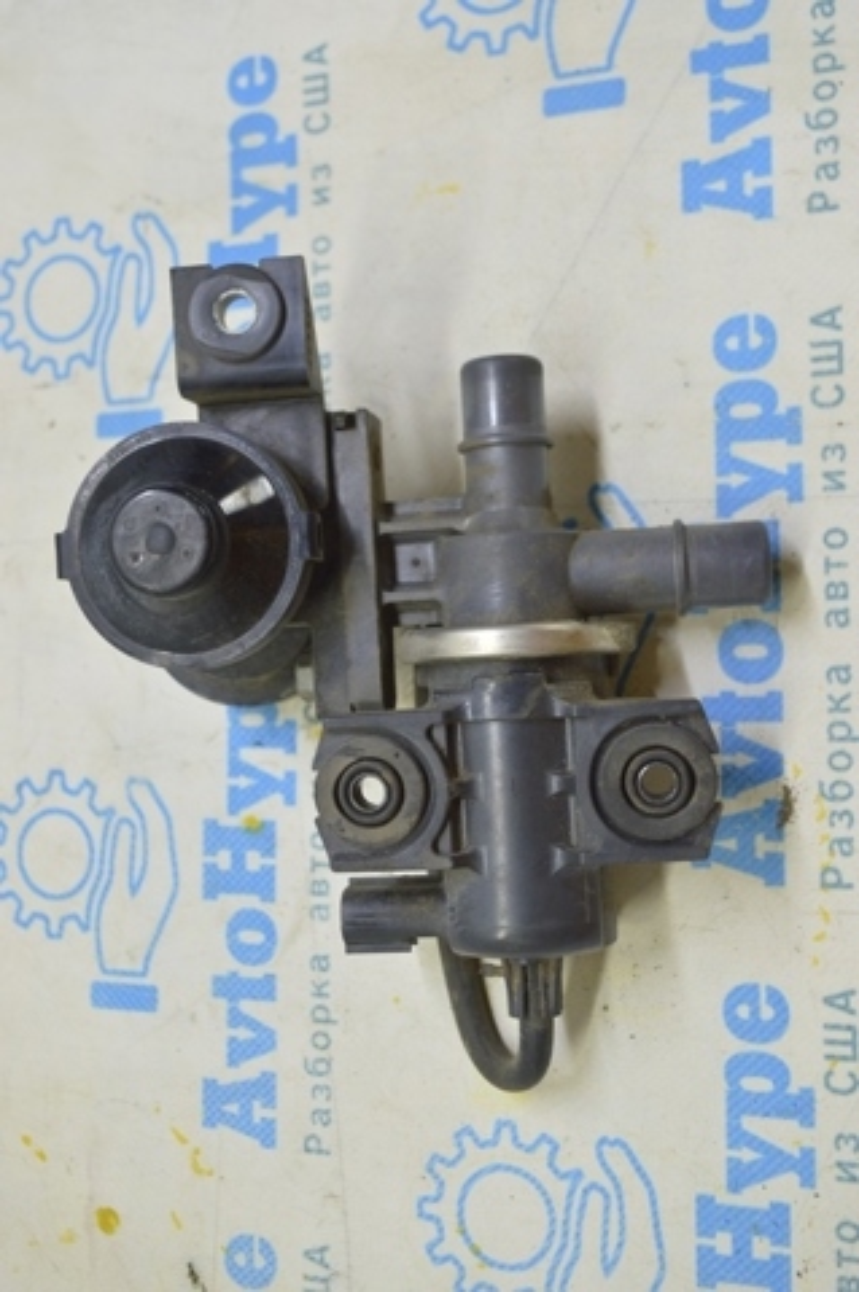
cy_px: 646
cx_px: 430
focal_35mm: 44
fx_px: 1560
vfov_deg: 45.0
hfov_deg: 30.8
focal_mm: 29
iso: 400
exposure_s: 1/25
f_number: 5.6
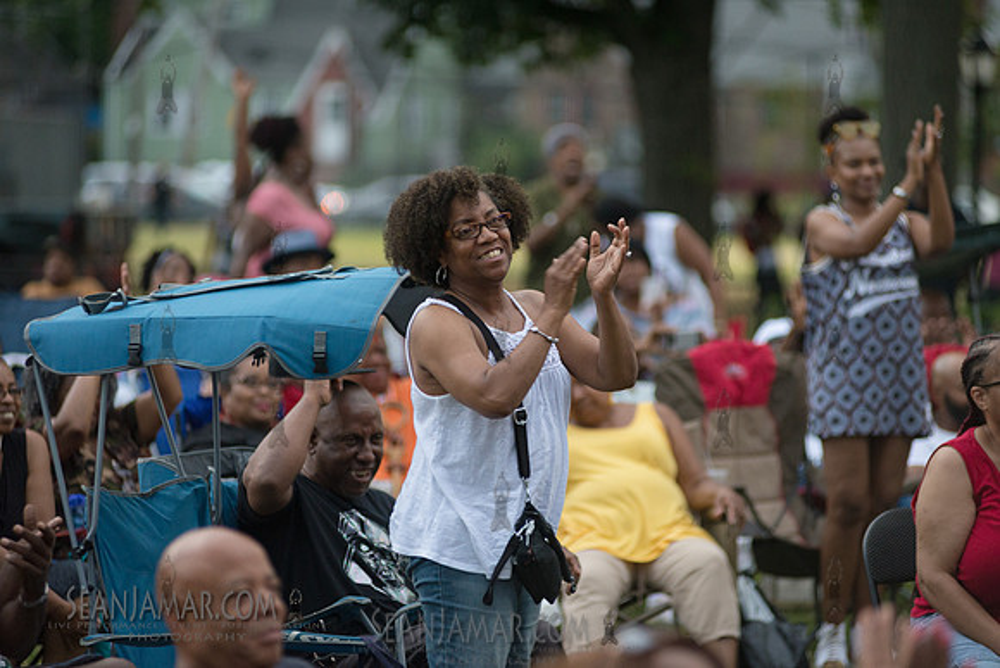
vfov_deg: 8.1
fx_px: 4723
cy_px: 334
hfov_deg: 12.1
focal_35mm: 170
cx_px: 500
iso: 2000
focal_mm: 170
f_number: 3.5
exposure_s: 1/160
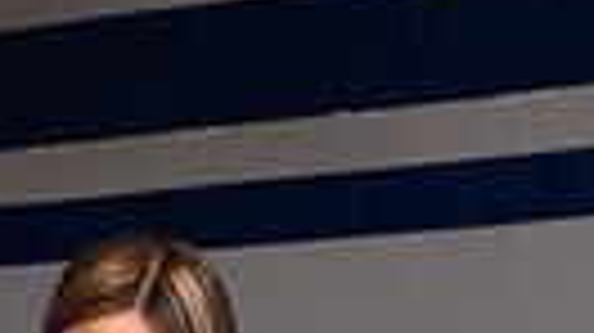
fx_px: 3148
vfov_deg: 5.7
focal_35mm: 200
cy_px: 950
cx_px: 54
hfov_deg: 10.7
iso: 500
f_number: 7.1
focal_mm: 56
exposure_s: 1/320
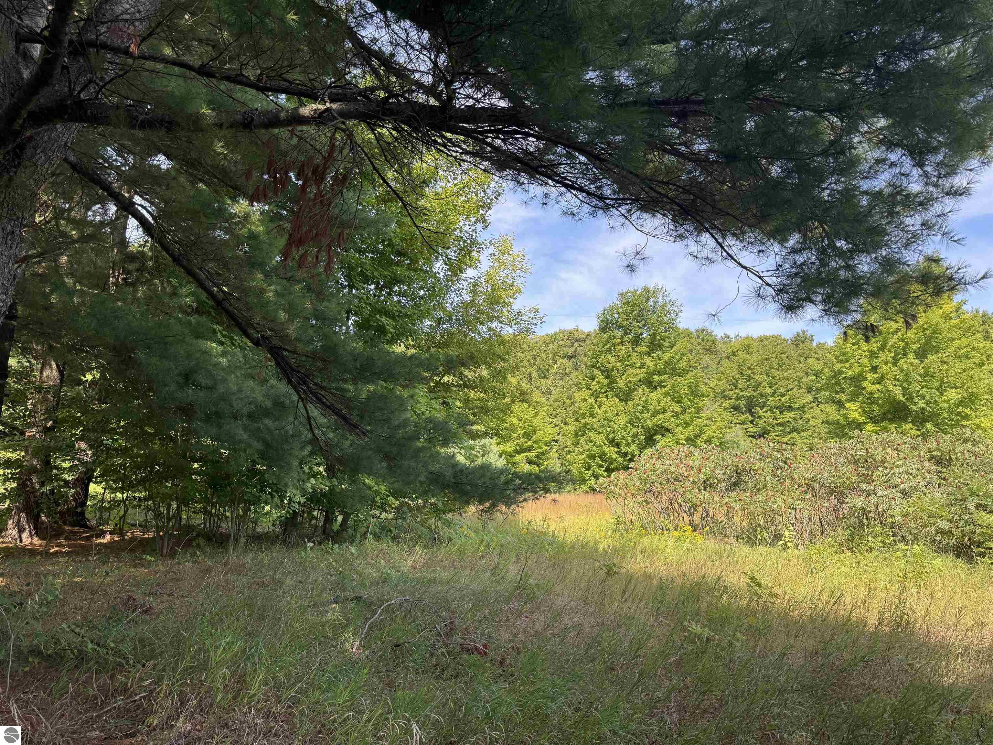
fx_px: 688
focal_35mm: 24
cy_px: 372
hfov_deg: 71.6
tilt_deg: +8.0
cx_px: 496
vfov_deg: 56.8
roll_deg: -0.1
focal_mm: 6.76
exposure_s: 1/792
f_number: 1.78
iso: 80
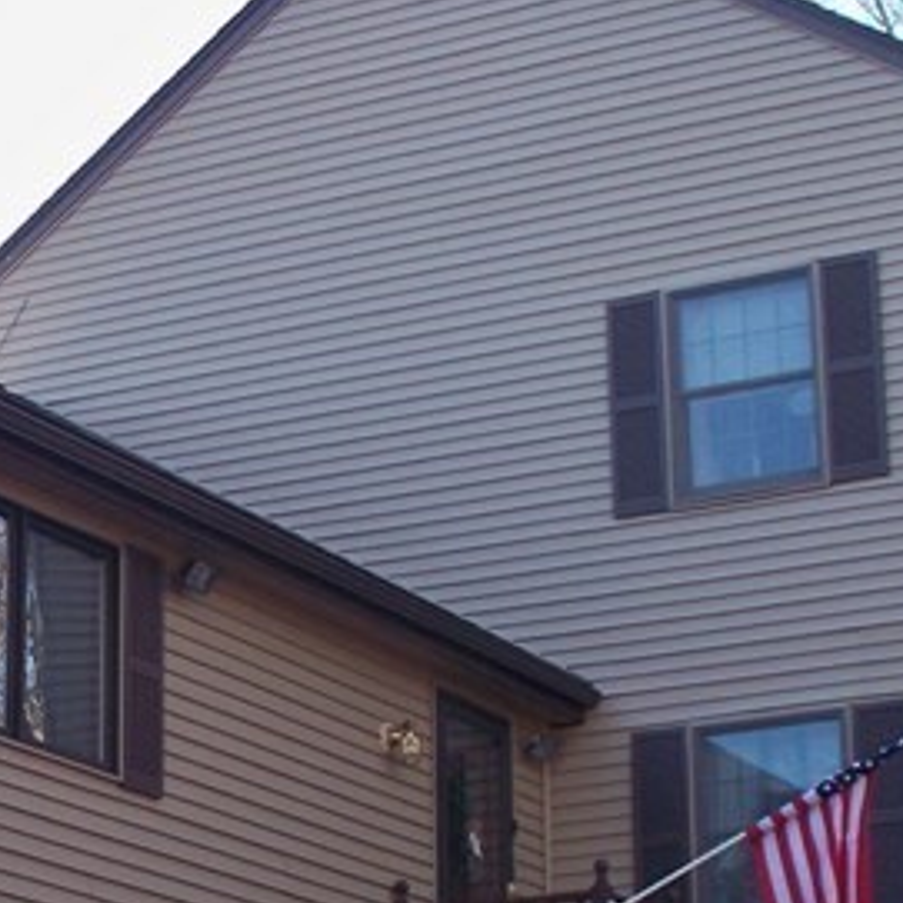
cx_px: -73
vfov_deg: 14.8
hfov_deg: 14.6
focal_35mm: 117
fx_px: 3453
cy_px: 726
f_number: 2.8
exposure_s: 1/250
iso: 125
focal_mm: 7.54
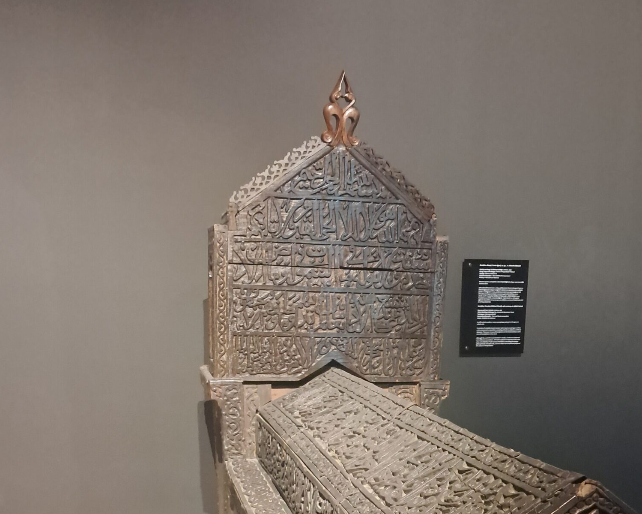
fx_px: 855
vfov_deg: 31.0
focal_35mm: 45
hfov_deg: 41.0
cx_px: 382
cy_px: 513
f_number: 1.8
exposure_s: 1/20
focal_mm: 4
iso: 1250
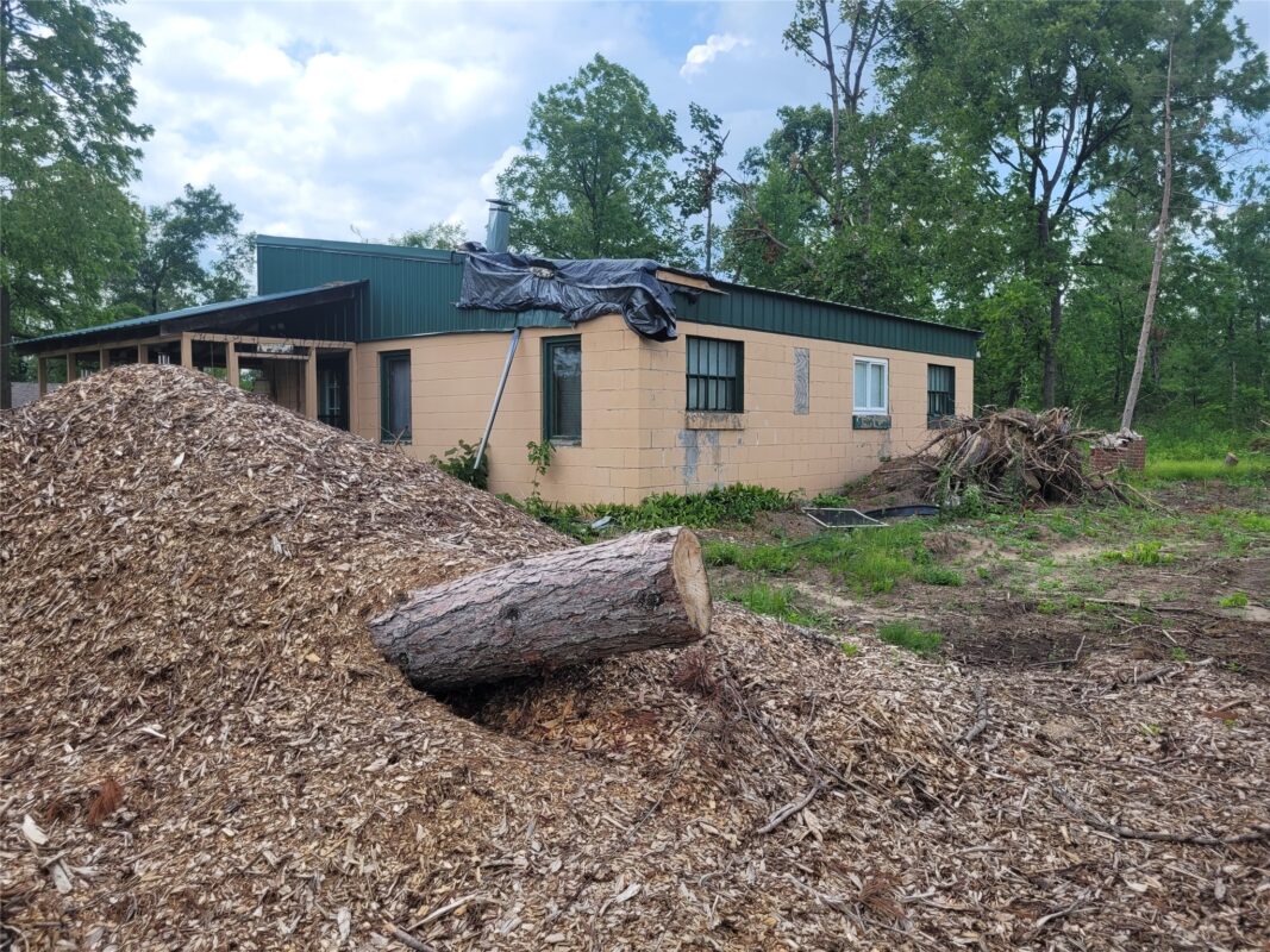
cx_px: 635
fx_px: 954
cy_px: 476
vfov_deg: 53.1
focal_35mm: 26
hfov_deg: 67.3
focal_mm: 5.4
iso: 40
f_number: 1.8
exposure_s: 1/1799
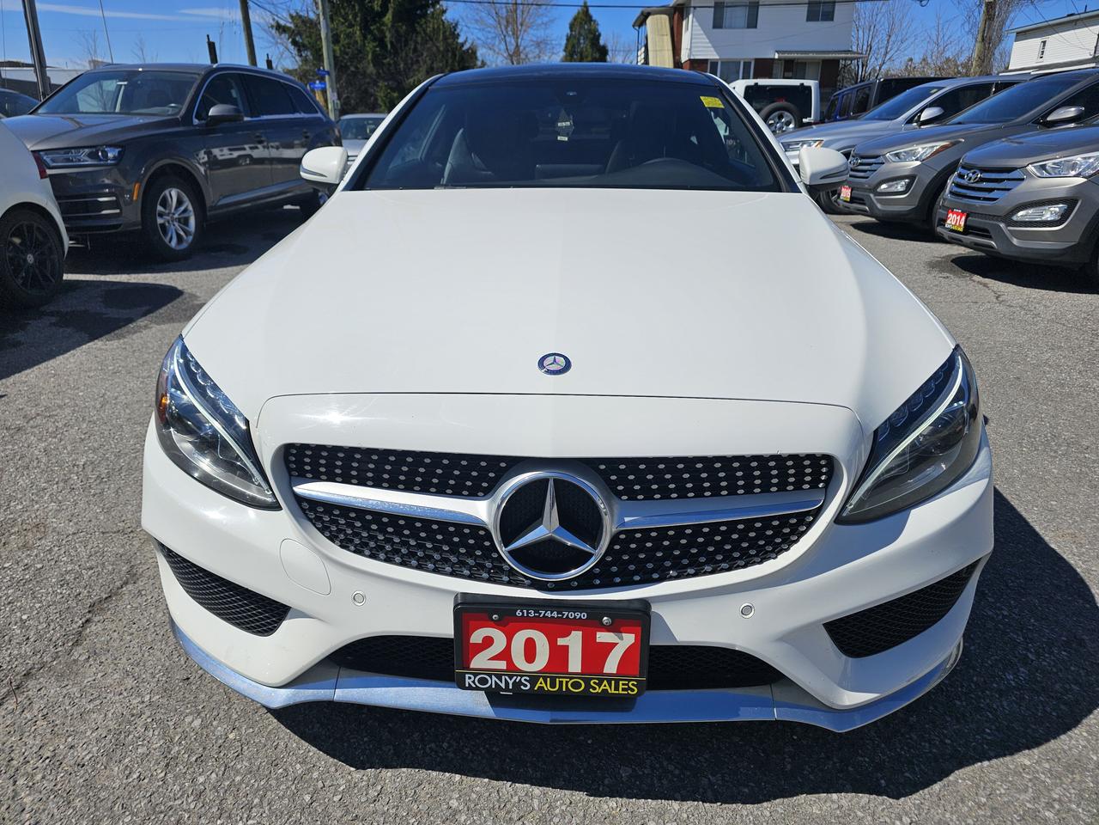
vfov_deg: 58.9
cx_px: 550
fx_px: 730
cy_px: 412
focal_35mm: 23
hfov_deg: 73.9
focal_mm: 6.3
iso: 10
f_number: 1.7
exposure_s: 1/1809
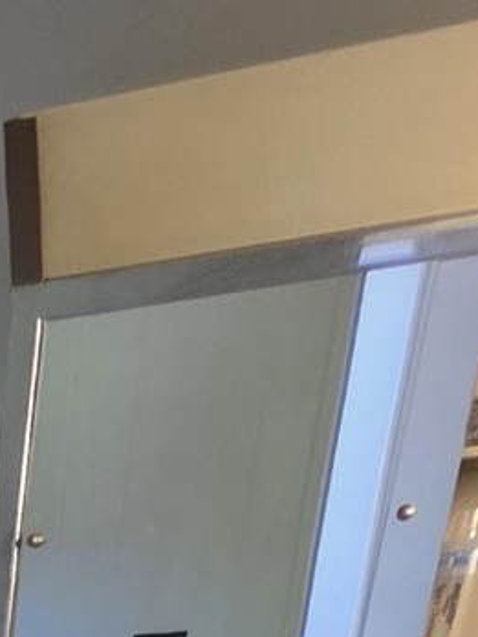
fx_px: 1583
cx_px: -667
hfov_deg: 13.0
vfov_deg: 14.4
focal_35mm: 86
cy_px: 1552
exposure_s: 1/60
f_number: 1.9
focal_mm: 2.2
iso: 640
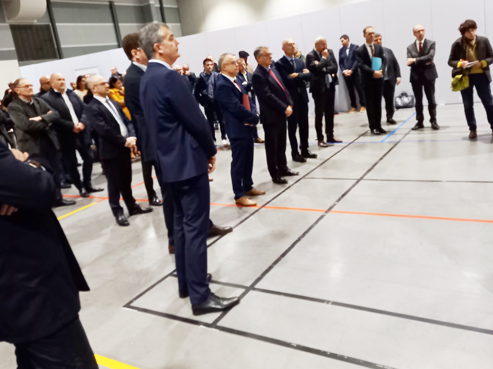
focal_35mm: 31
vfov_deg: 45.2
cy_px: 149
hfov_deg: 58.3
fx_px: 441
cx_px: 260
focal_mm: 4.6
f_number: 2
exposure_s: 1/24
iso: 500
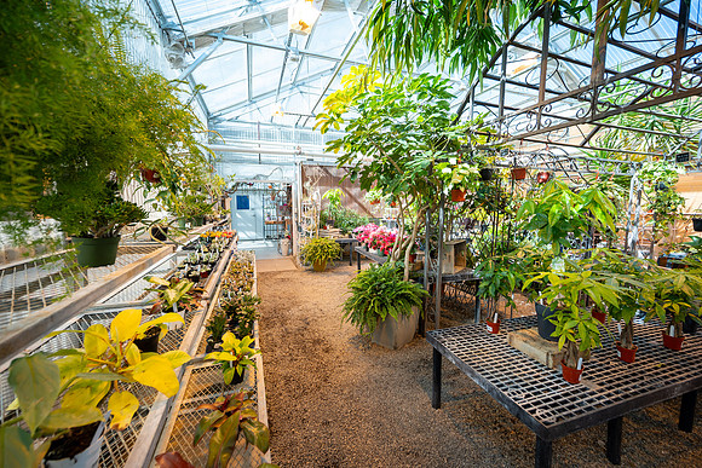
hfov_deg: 104.2
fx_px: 273
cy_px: 234
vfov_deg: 81.2
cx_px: 351
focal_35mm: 14
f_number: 4
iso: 100
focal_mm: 14
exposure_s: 1/160
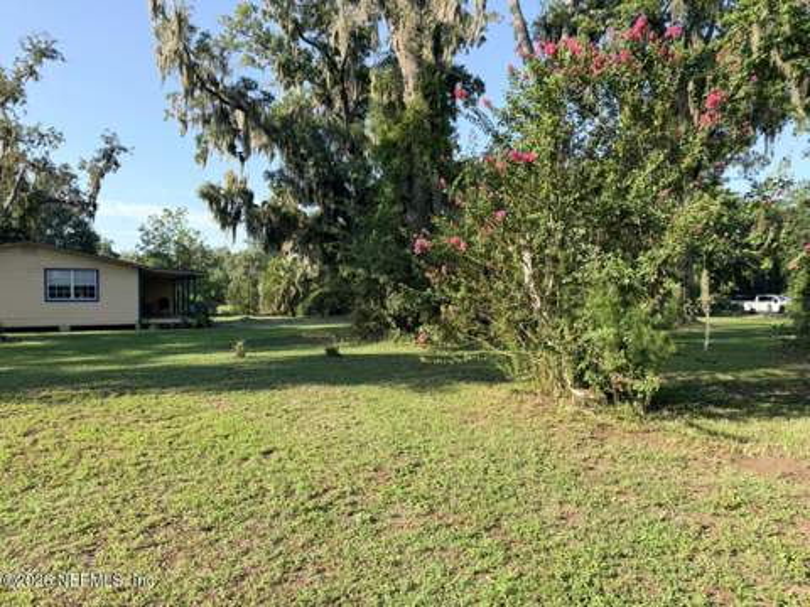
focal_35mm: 24
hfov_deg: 71.6
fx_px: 562
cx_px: 405
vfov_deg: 56.8
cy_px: 304
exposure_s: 1/1522
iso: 80
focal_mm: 6.76
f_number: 1.78
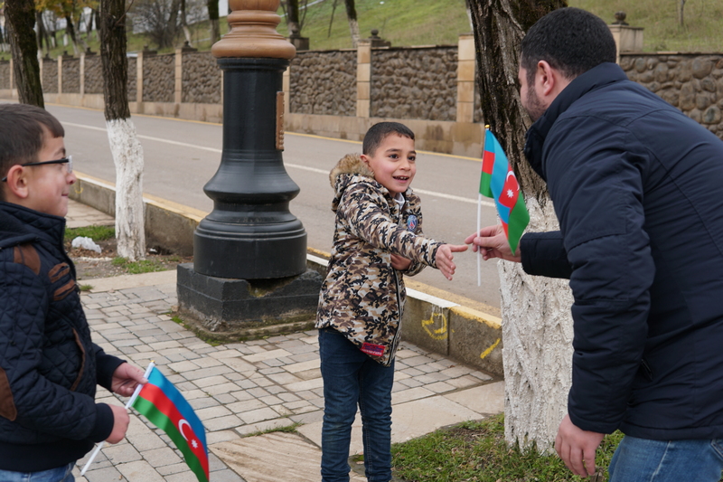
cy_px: 241
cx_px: 362
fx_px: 904
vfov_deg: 29.9
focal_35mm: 45
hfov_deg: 43.6
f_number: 4
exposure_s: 1/200
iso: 100
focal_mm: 30
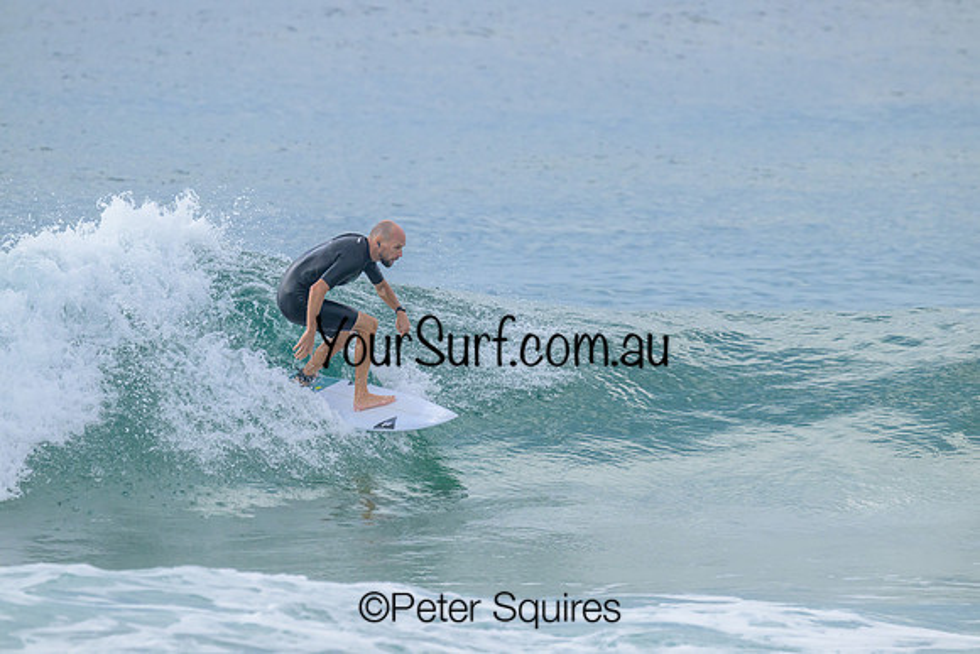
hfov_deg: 3.8
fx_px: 14703
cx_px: 490
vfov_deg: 2.5
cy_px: 327
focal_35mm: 540
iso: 1600
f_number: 11
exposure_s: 1/2000
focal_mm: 540
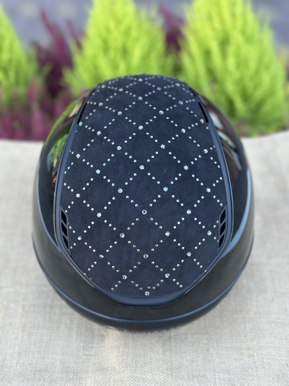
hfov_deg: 30.3
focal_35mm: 48
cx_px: 144
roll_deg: +1.0
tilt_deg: -39.4
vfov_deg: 39.7
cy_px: 193
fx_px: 534
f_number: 1.78
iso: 125
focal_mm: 6.86
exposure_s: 1/171
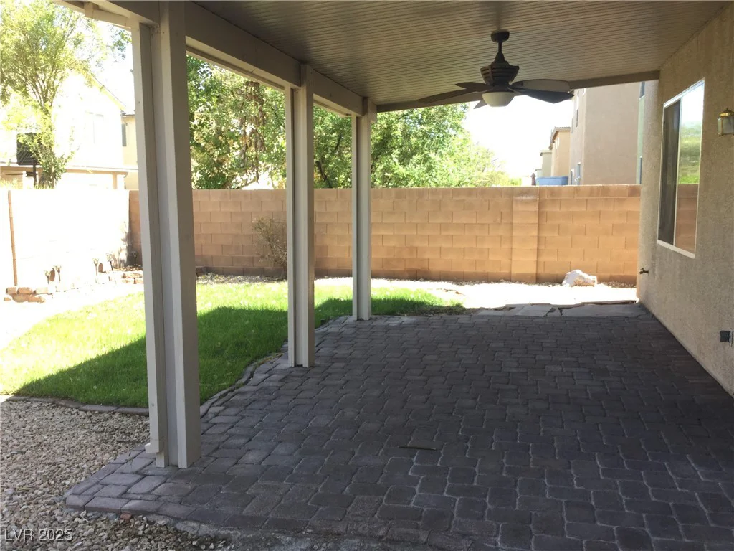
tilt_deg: -7.5
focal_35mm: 31
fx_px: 657
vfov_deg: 45.4
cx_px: 367
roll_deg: +0.2
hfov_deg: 58.4
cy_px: 276
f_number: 2.4
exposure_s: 1/151
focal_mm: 3.3
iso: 25
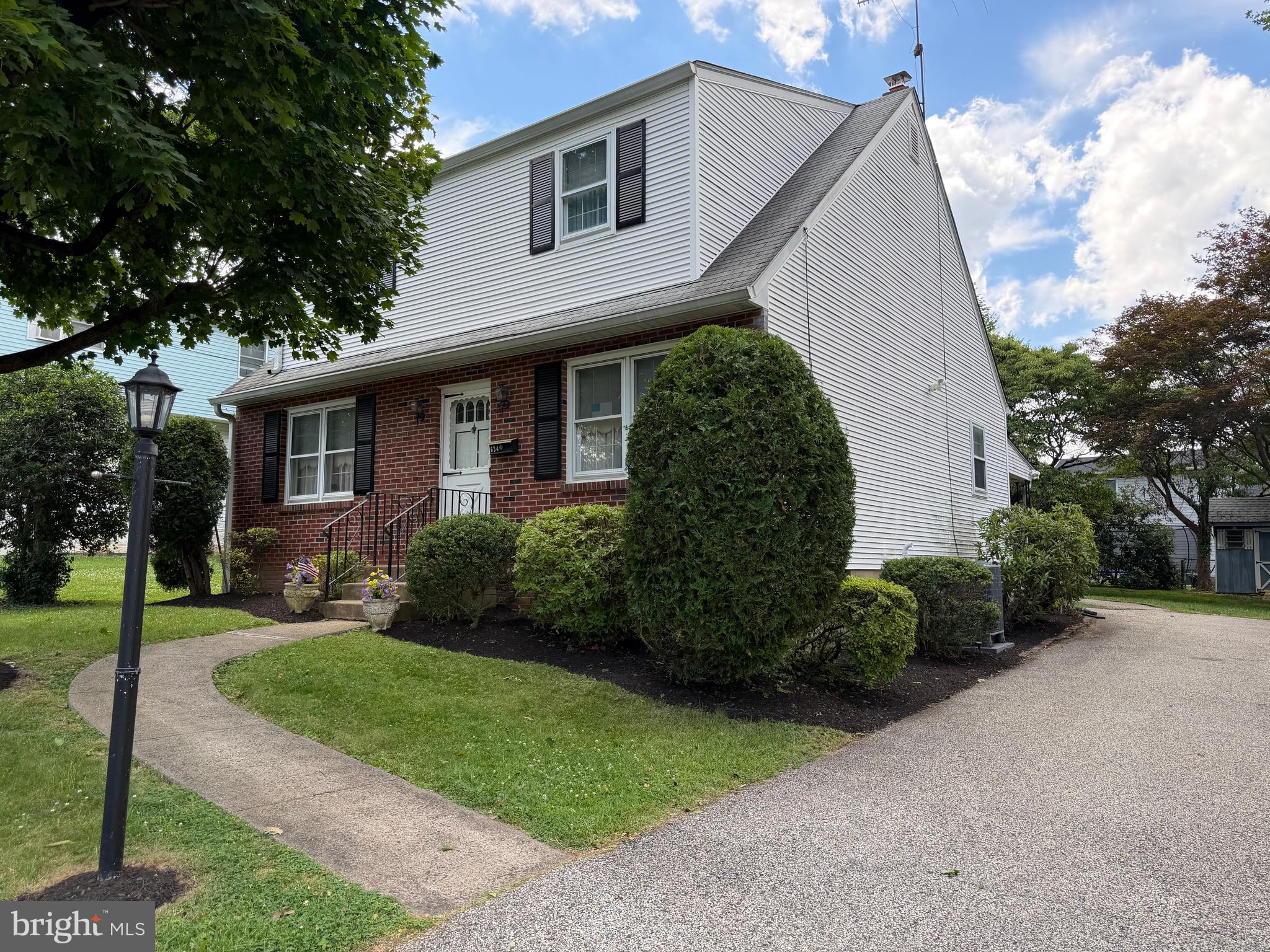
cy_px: 476
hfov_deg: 71.6
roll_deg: +0.1
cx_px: 635
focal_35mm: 24
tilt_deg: +5.0
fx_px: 881
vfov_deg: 56.8
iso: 80
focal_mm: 6.76
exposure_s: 1/831
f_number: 1.78
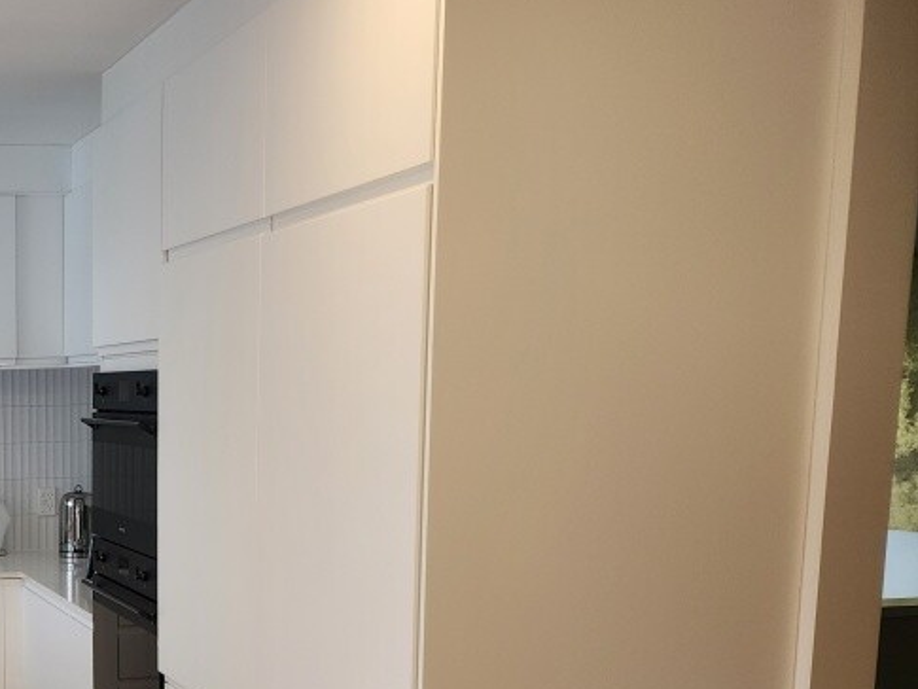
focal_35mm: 49
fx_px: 1300
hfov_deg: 34.4
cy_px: 599
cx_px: -58
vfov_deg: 28.7
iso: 125
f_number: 1.8
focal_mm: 6.4
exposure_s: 1/180
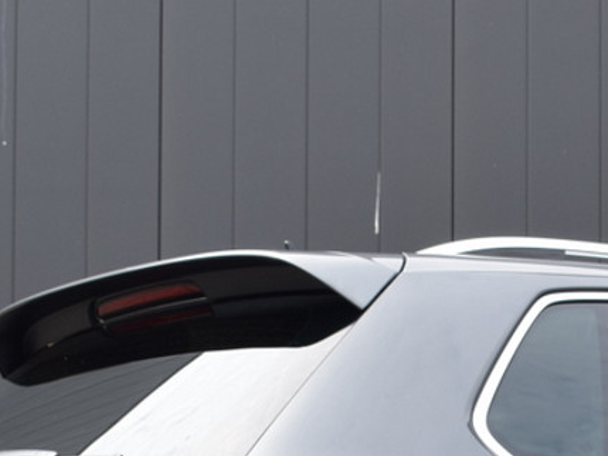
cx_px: 656
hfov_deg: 14.1
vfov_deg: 10.6
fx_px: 2399
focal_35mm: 137
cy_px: 615
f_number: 8
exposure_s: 1/250
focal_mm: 29
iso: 320
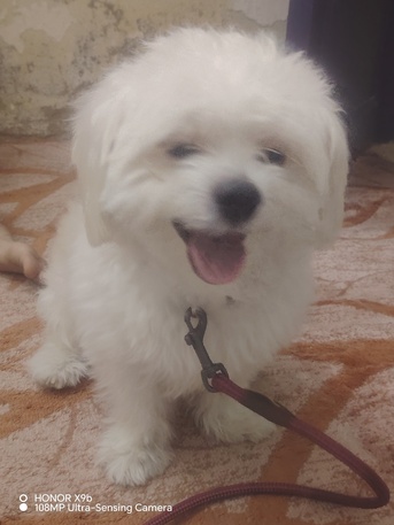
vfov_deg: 44.8
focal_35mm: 42
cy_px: 262
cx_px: 197
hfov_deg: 34.4
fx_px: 637
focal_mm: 5.25
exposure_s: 1/60
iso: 5316
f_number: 1.75
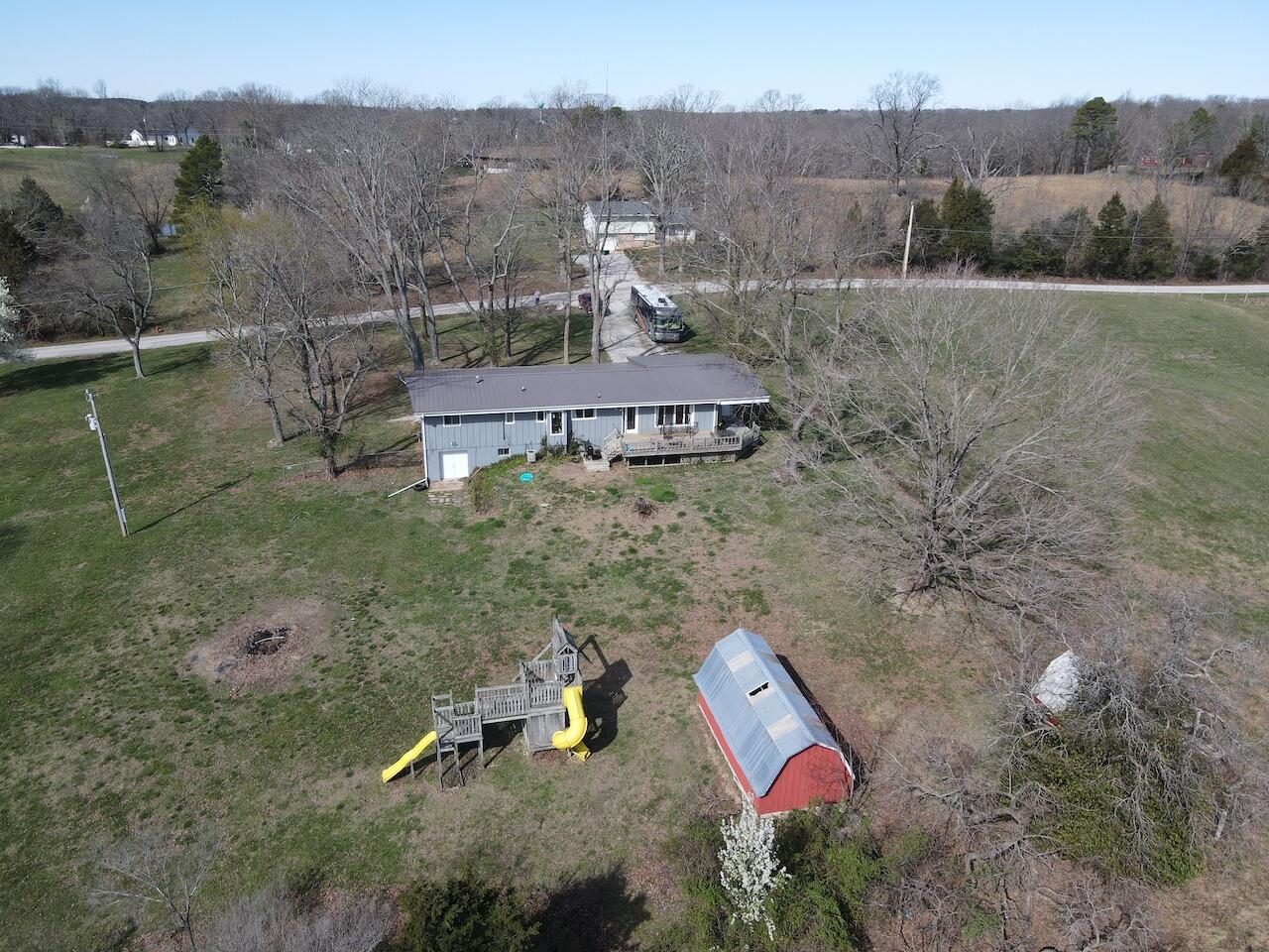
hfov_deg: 71.6
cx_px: 634
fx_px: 880
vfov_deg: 56.8
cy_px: 476
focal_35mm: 24
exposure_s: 1/500
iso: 100
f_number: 2.8
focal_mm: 4.5
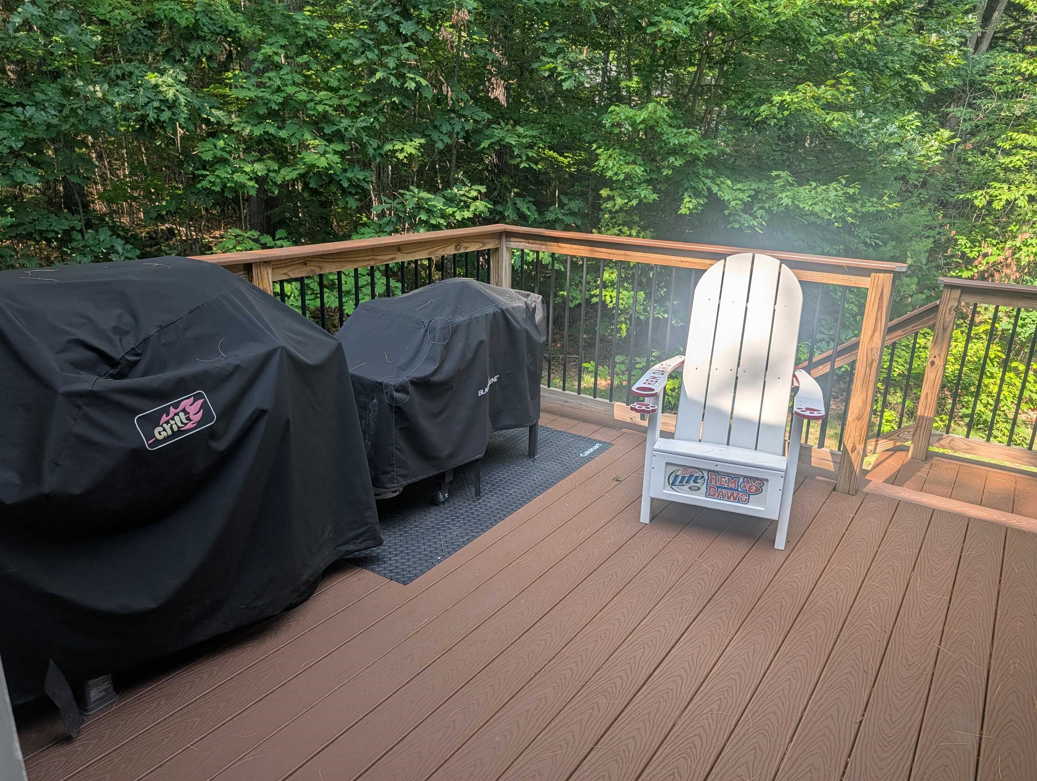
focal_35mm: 24
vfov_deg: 56.9
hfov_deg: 71.5
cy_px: 390
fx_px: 720
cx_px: 518
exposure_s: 1/403
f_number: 1.68
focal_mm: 6.9
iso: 16
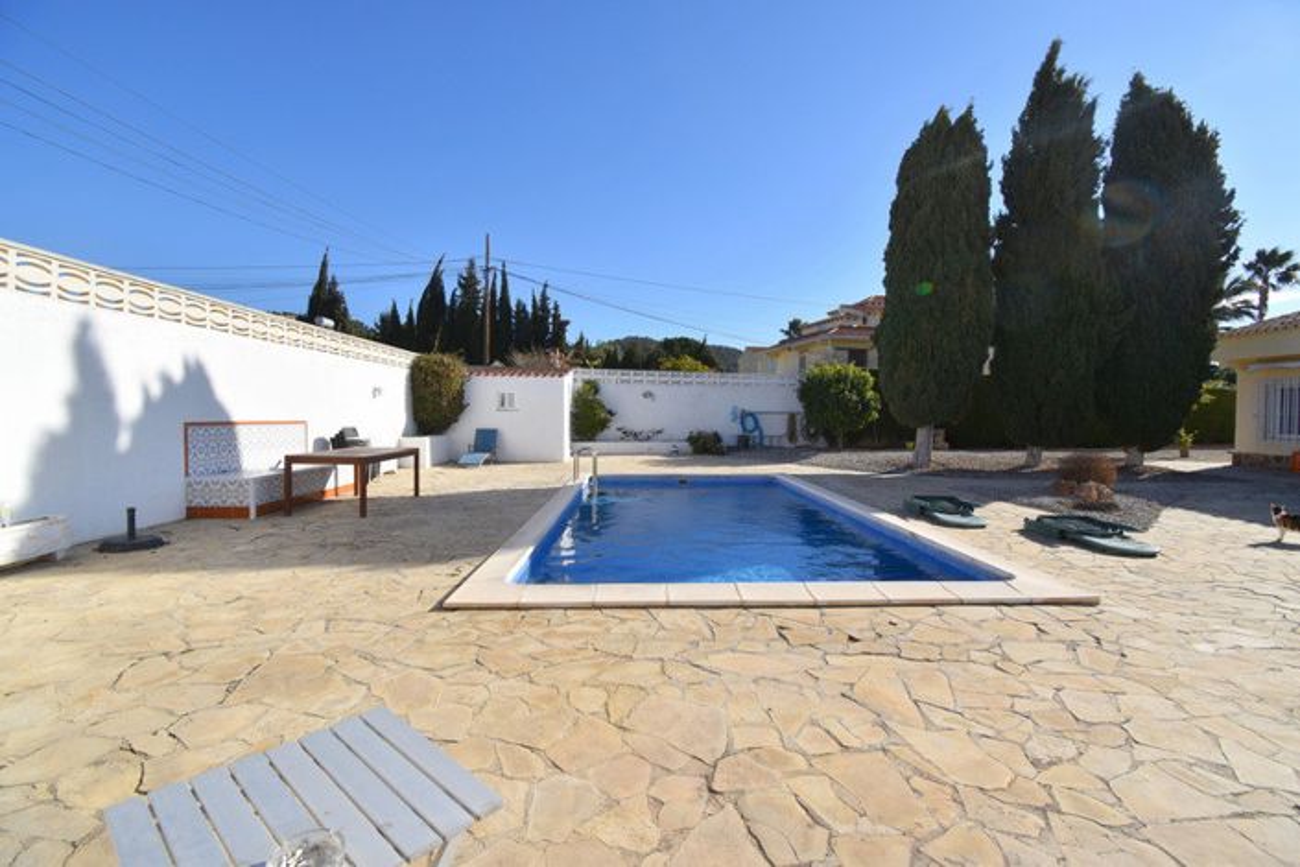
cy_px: 434
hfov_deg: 100.4
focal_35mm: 15
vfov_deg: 77.3
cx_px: 650
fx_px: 542
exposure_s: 1/400
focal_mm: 10
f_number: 8
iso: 100
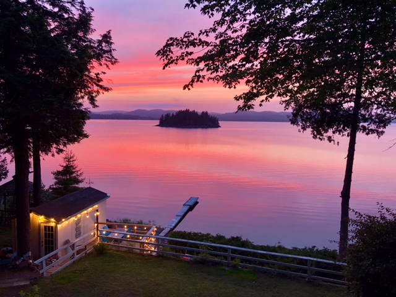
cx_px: 198
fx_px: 320
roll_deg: -1.0
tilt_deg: -5.0
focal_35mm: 28
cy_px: 148
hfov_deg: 63.4
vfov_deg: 49.7
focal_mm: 3.99
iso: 160
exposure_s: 1/60
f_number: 1.8
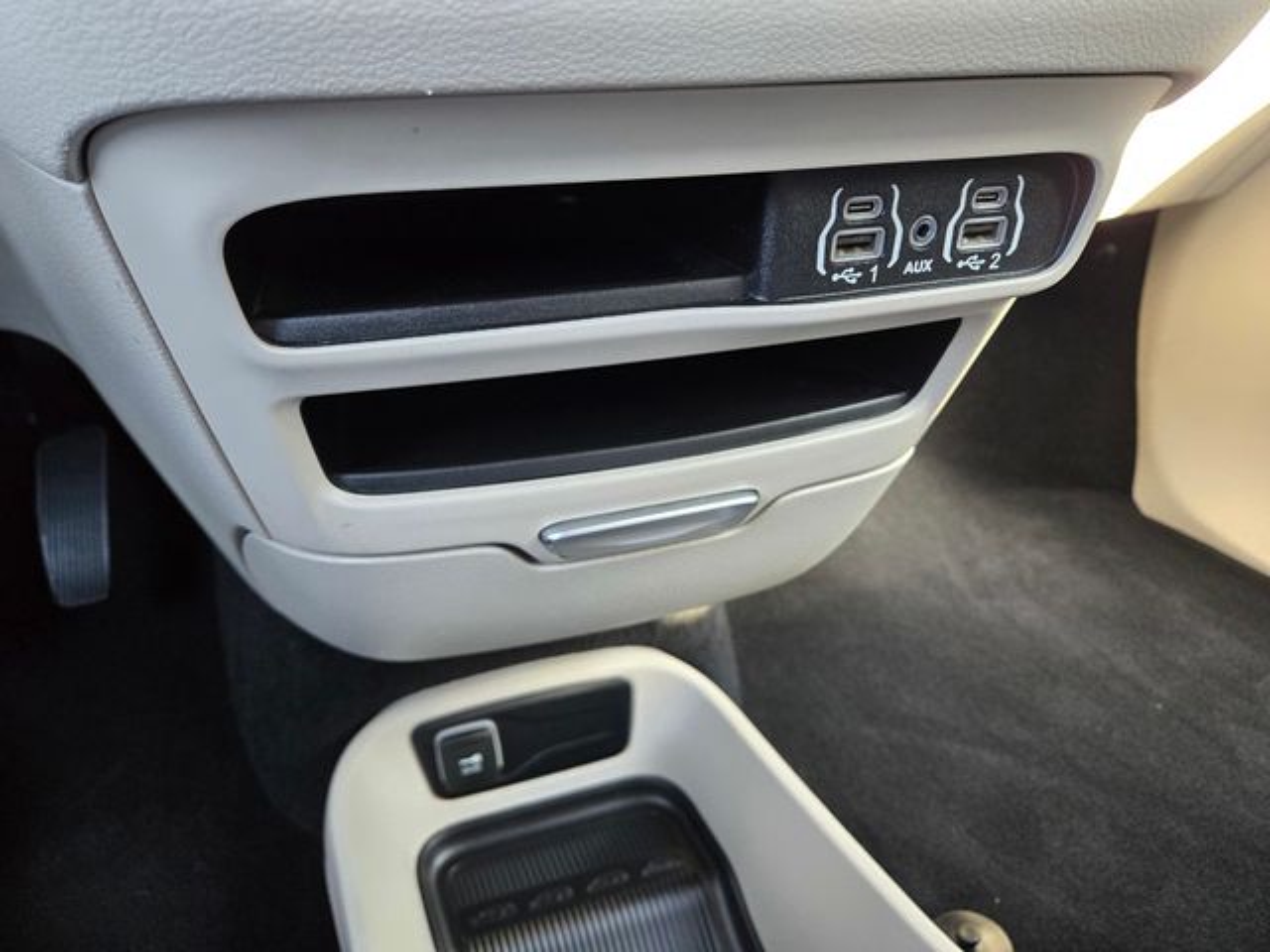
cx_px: 635
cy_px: 476
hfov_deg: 73.9
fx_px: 844
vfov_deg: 58.9
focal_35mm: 23
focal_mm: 5.4
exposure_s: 1/120
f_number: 1.8
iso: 500
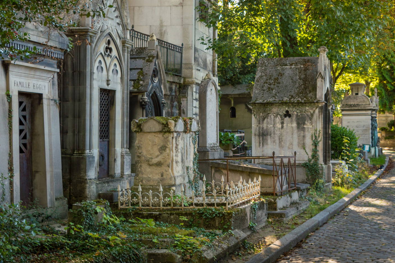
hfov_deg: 34.8
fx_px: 625
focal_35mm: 57
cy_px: 110
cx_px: 251
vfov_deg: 23.7
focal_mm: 28
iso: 200
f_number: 6.3
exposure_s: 1/25
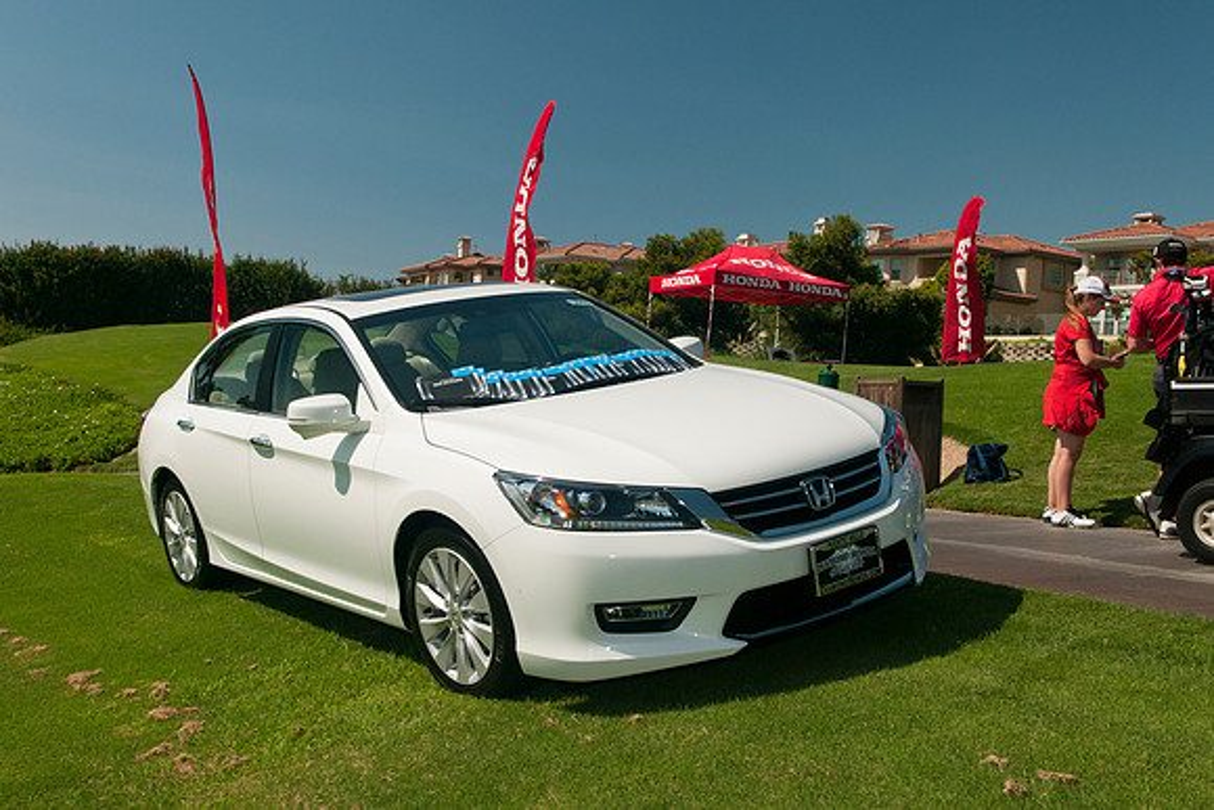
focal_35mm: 37
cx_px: 595
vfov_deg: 35.9
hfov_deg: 51.7
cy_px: 408
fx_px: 1252
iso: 200
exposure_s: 1/320
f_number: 11
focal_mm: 24
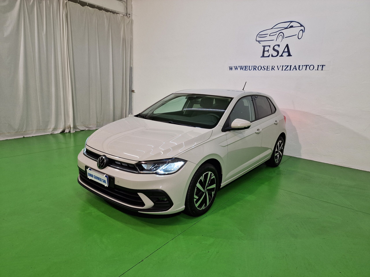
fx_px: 246
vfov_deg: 58.9
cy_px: 138
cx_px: 185
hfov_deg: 73.9
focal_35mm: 23
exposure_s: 1/100
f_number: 1.8
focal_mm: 6.4
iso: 64
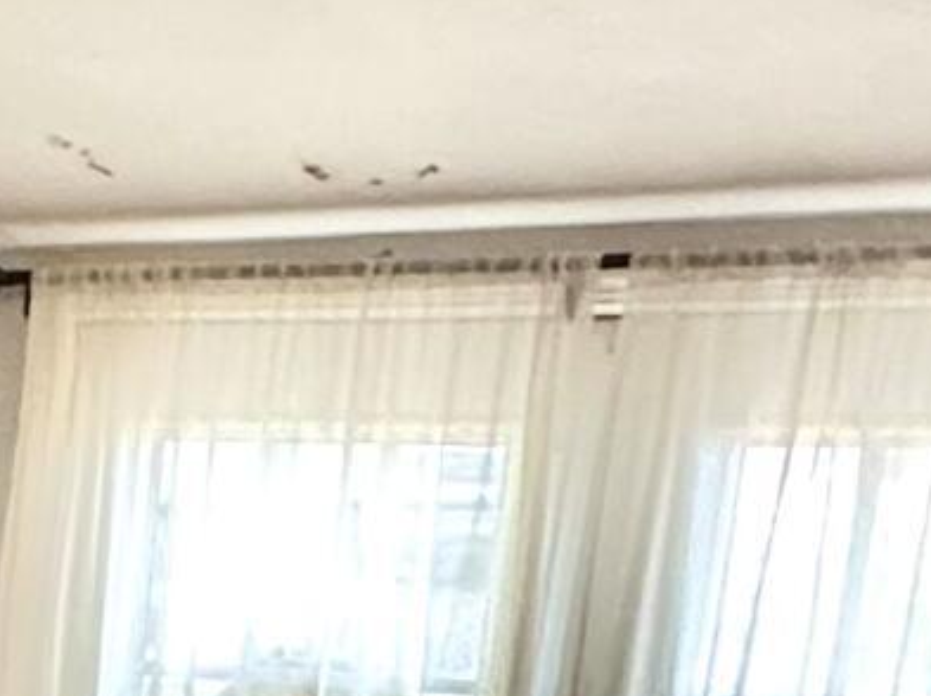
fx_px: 2875
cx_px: -599
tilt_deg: -21.3
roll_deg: +0.2
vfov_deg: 12.0
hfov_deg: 16.2
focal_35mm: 107
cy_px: 1463
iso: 250
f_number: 2.2
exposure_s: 1/60
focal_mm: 2.22
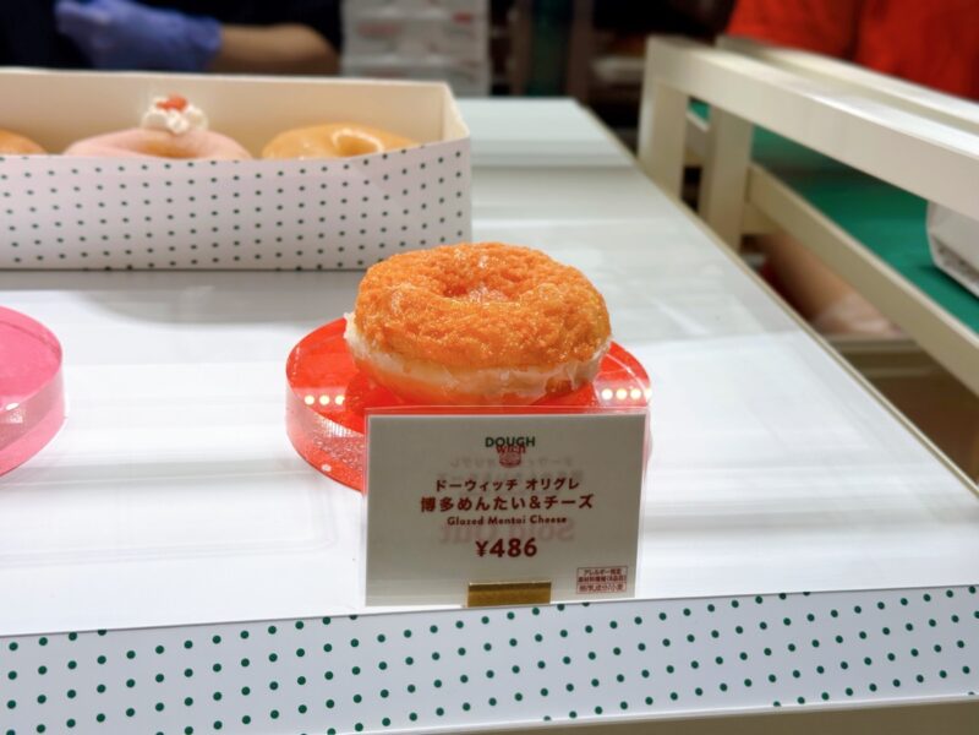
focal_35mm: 48
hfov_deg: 39.7
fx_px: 1358
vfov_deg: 30.3
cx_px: 490
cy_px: 368
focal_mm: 6.76
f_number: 1.78
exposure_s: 1/854
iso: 64
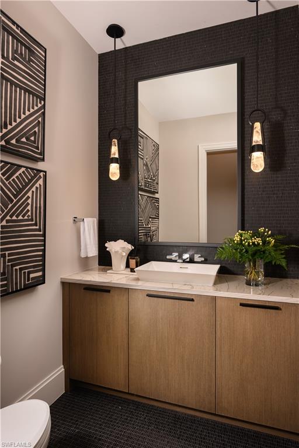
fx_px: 255
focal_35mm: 20
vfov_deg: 82.6
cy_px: 224
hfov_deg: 60.7
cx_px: 150
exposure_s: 1/25
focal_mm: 20.5
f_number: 8
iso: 80
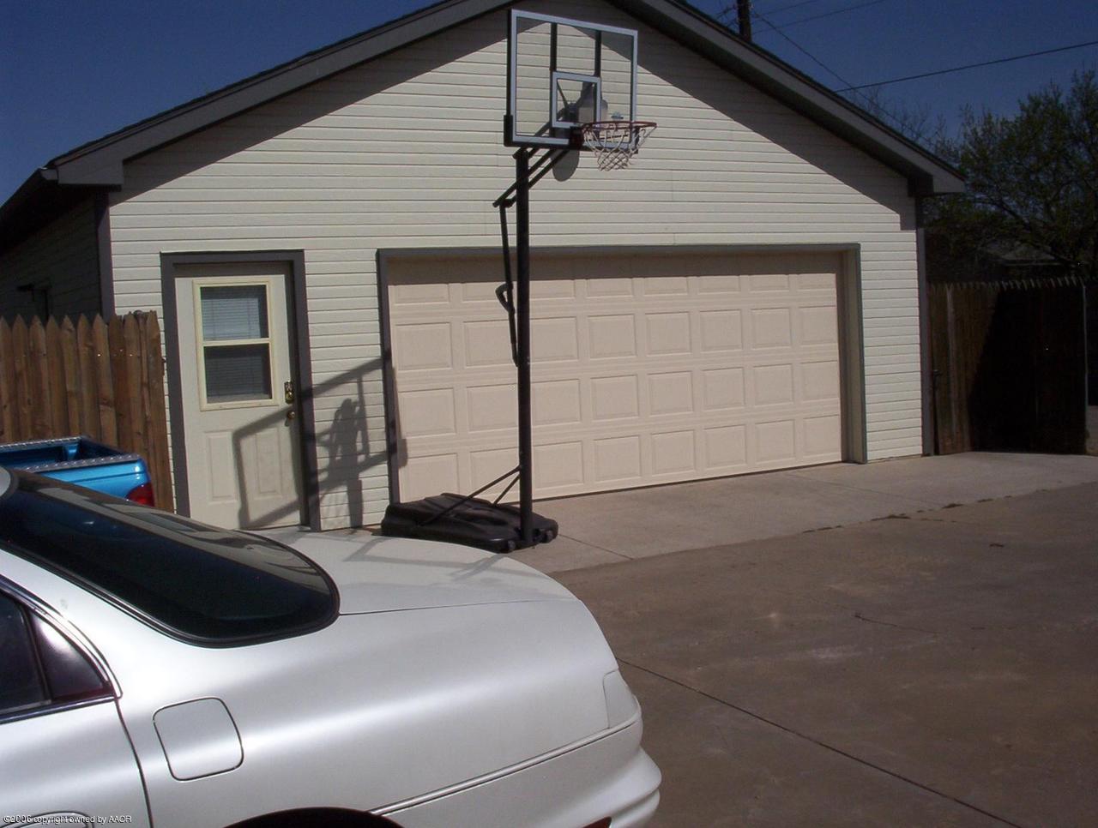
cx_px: 549
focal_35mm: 39
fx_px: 1240
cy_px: 414
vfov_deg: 37.0
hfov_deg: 47.8
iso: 100
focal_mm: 6
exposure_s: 1/1000
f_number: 8
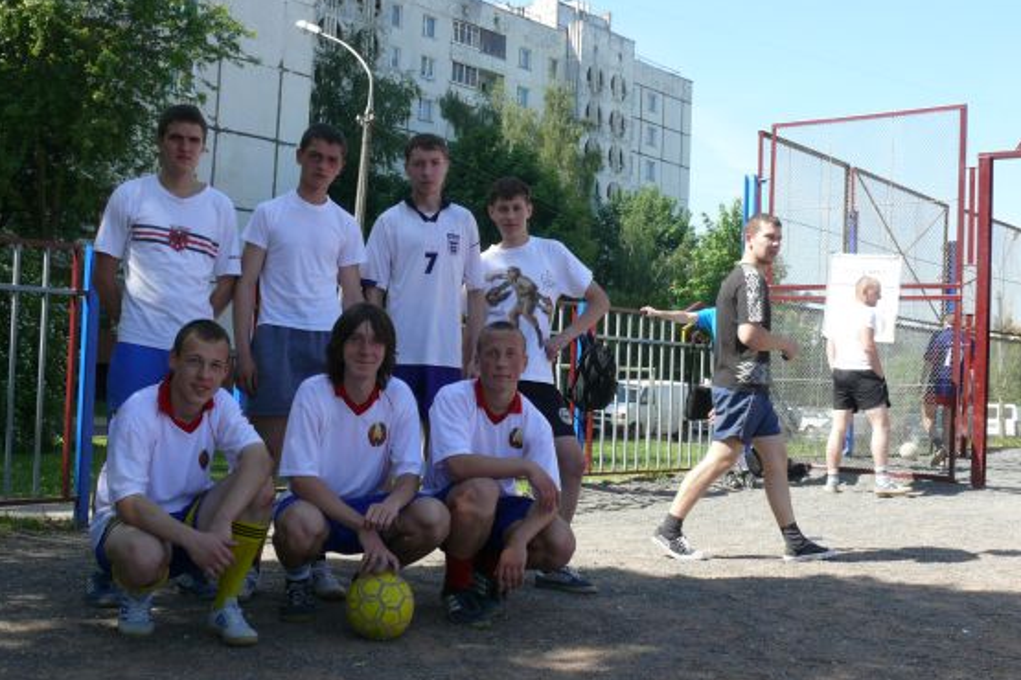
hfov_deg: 45.4
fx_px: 1219
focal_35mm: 43
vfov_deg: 31.2
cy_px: 318
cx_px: 508
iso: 100
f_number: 5.6
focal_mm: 8.3
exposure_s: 1/200
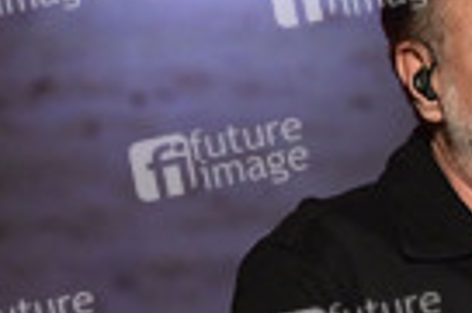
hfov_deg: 3.4
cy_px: 247
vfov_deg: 2.2
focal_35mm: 615
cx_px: 613
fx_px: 8045
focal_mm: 185
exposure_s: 1/200
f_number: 4
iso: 4000
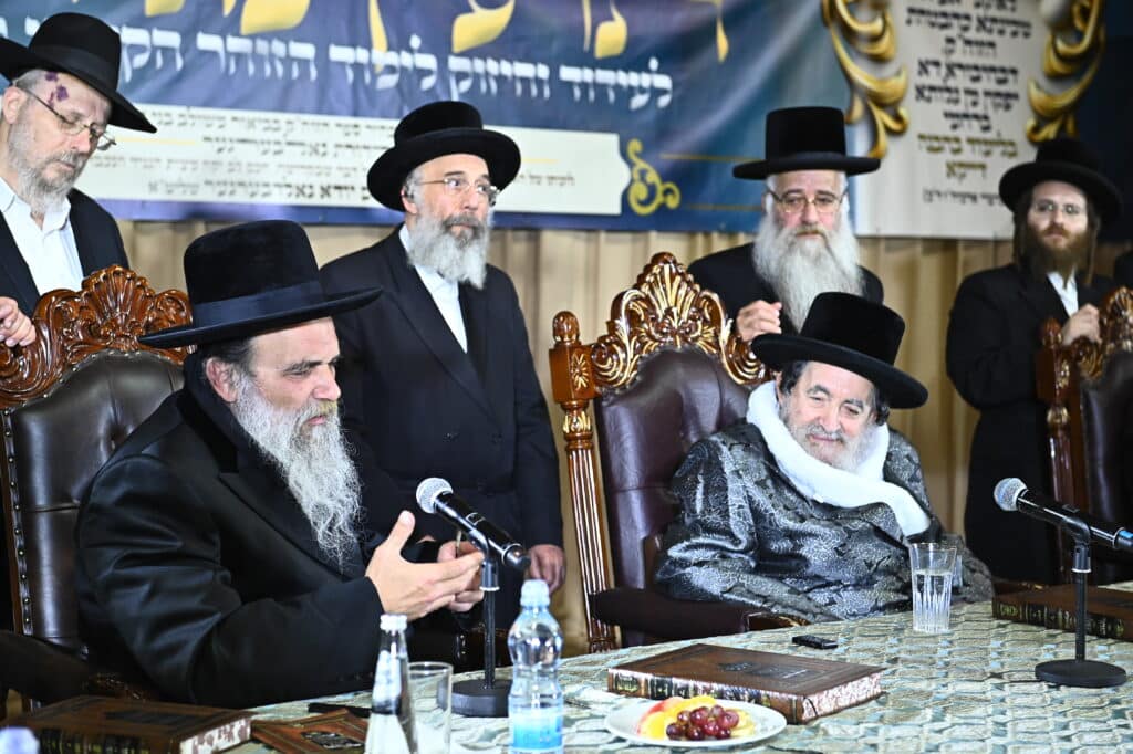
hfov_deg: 28.9
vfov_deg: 19.4
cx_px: 566
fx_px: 2202
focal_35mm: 70
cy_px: 377
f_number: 4
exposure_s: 1/200
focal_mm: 70
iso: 2000
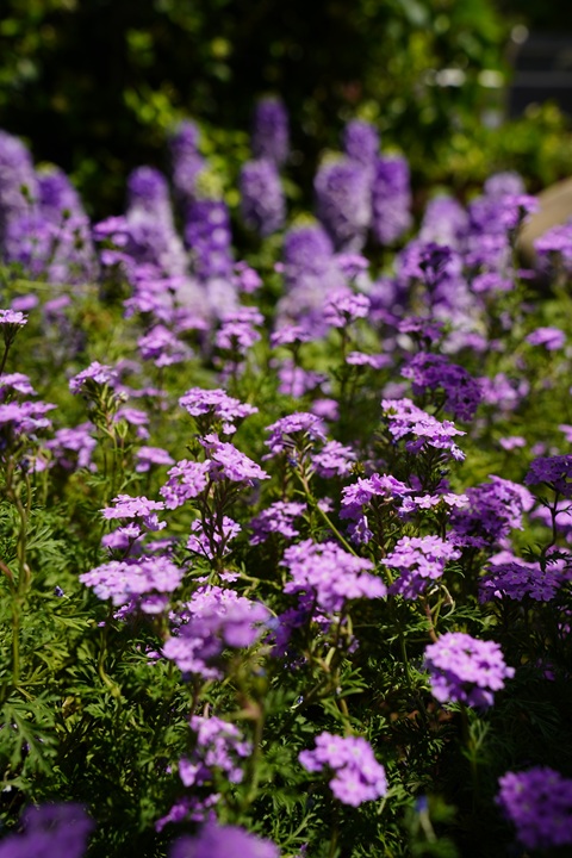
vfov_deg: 45.4
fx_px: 1025
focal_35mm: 43
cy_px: 429
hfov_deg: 31.2
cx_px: 286
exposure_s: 1/1600
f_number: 5.6
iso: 250
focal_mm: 43
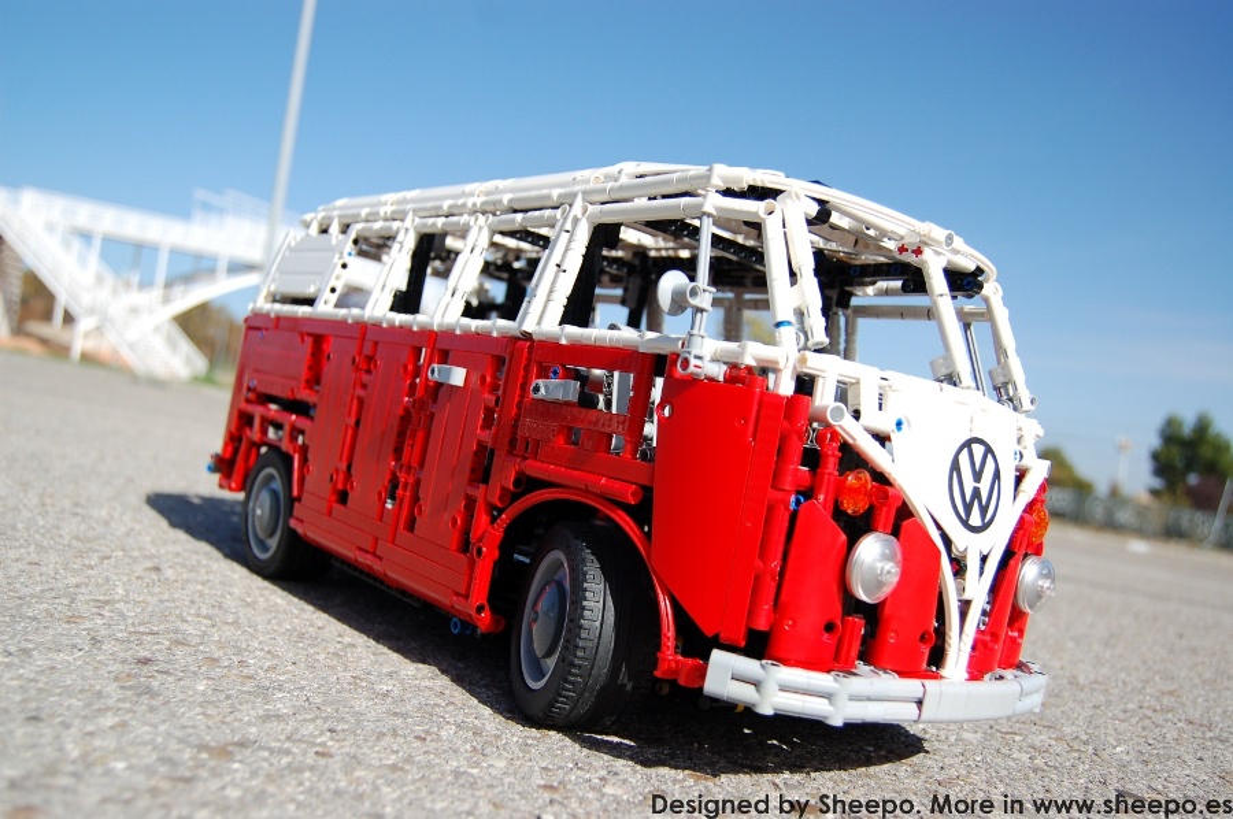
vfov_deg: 43.5
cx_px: 616
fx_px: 1026
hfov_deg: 62.0
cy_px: 410
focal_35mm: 30
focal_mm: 20
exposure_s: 1/1600
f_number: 3.8
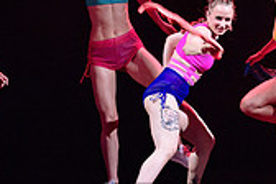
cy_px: -8
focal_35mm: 322
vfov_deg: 4.3
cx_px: 340
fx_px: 2468
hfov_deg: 6.4
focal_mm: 86
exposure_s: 1/250
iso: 1600
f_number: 2.8
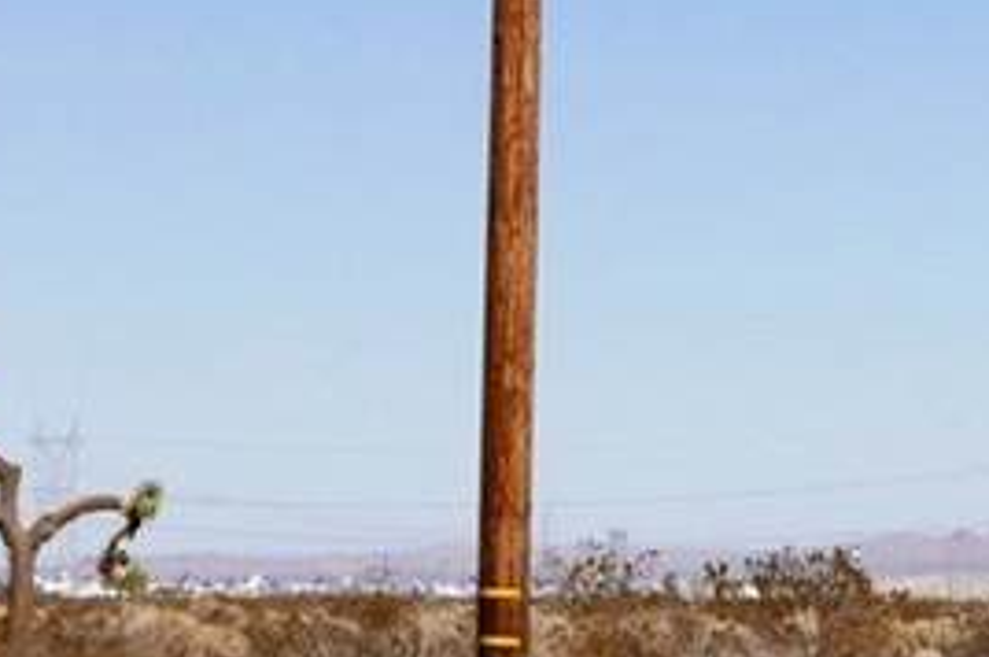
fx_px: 6503
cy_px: 151
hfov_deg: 8.4
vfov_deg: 5.8
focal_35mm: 237
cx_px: 1720
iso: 200
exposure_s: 1/1600
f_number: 5.6
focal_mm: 28.2
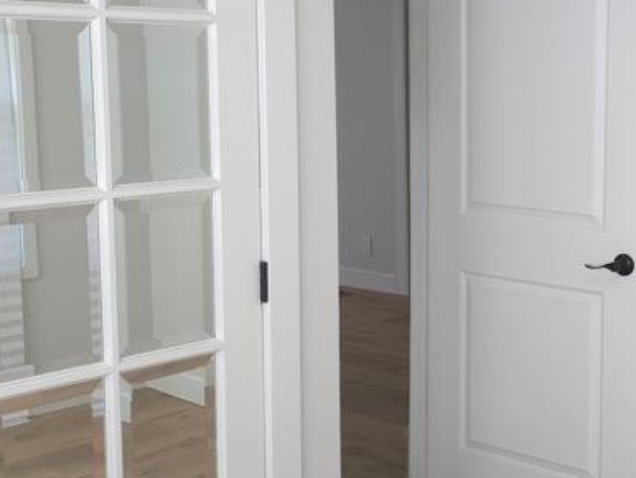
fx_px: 1121
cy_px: 219
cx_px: 587
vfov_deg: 24.0
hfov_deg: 30.1
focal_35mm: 61
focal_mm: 6.3
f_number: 1.7
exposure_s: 1/90
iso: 50
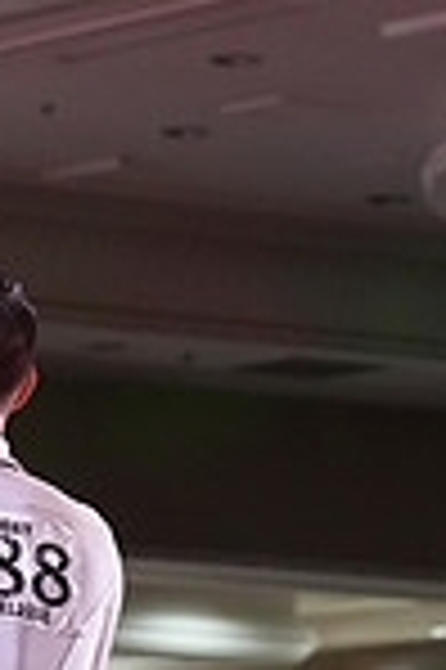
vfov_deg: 5.7
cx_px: 47
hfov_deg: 3.9
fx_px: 6612
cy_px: 1232
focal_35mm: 355
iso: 4000
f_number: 5
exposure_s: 1/200
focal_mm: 91
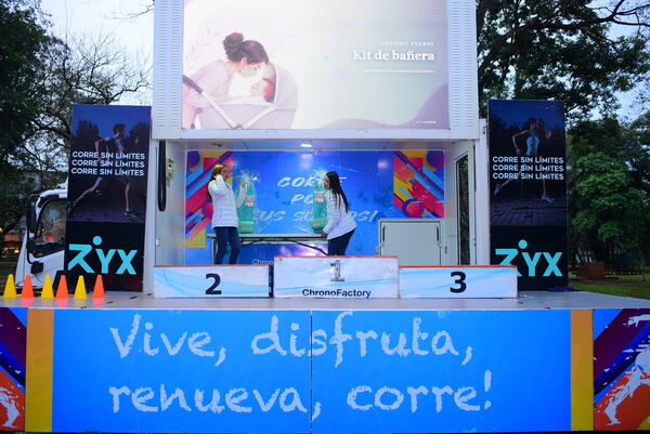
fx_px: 632
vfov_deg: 37.9
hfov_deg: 54.4
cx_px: 325
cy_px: 217
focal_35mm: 35
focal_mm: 35
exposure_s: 1/160
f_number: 2.8
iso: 400
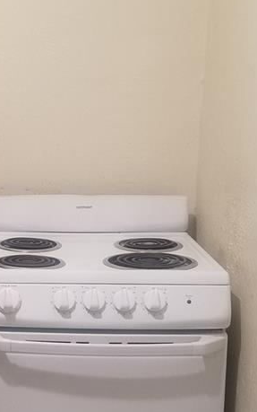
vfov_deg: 28.5
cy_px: 258
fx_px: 807
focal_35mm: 72
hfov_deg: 17.4
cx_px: -37
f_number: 1.7
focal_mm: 4.25
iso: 200
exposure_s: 1/30
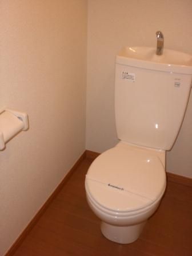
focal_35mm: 38
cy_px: 128
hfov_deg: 37.7
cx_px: 96
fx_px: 281
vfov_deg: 49.0
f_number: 3.1
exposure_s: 1/60
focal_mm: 6.3
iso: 200
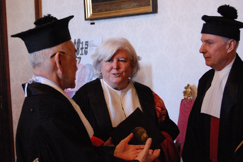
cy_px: 81
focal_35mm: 68
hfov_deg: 29.9
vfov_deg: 20.1
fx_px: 455
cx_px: 122
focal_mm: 45
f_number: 5.3
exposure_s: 1/60
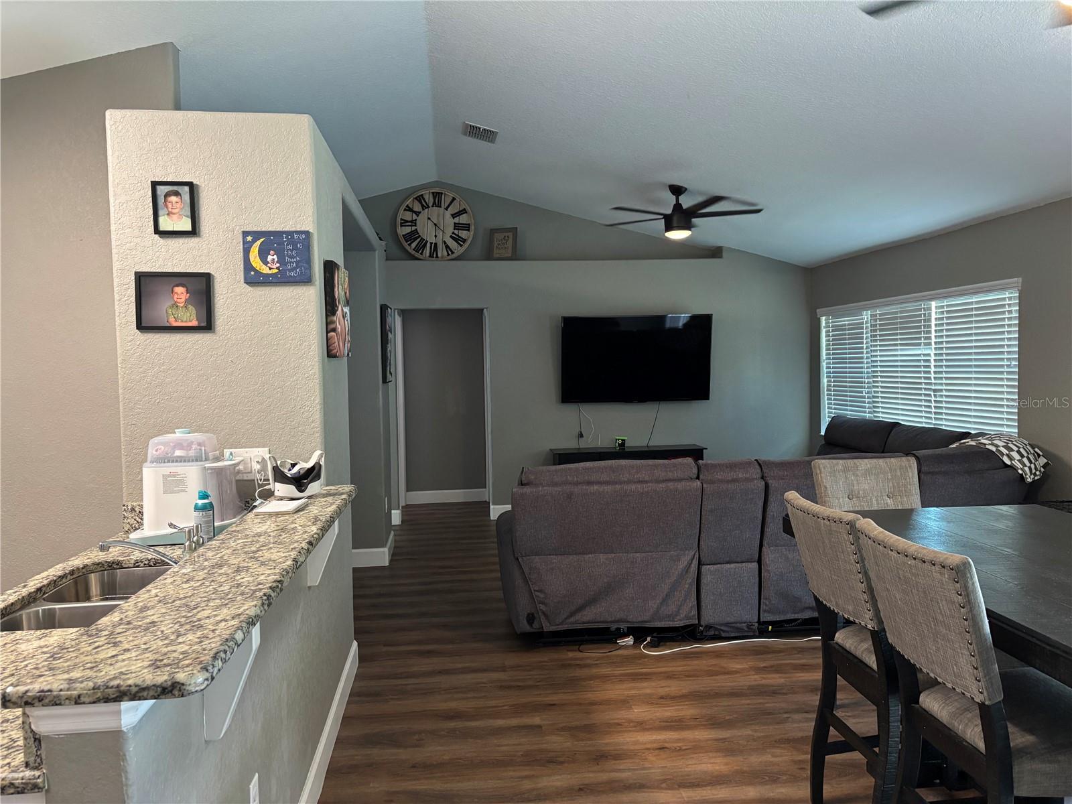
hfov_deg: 67.3
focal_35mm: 26
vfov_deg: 53.1
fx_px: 805
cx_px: 536
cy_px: 402
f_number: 1.6
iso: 320
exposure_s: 1/60
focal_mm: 5.96
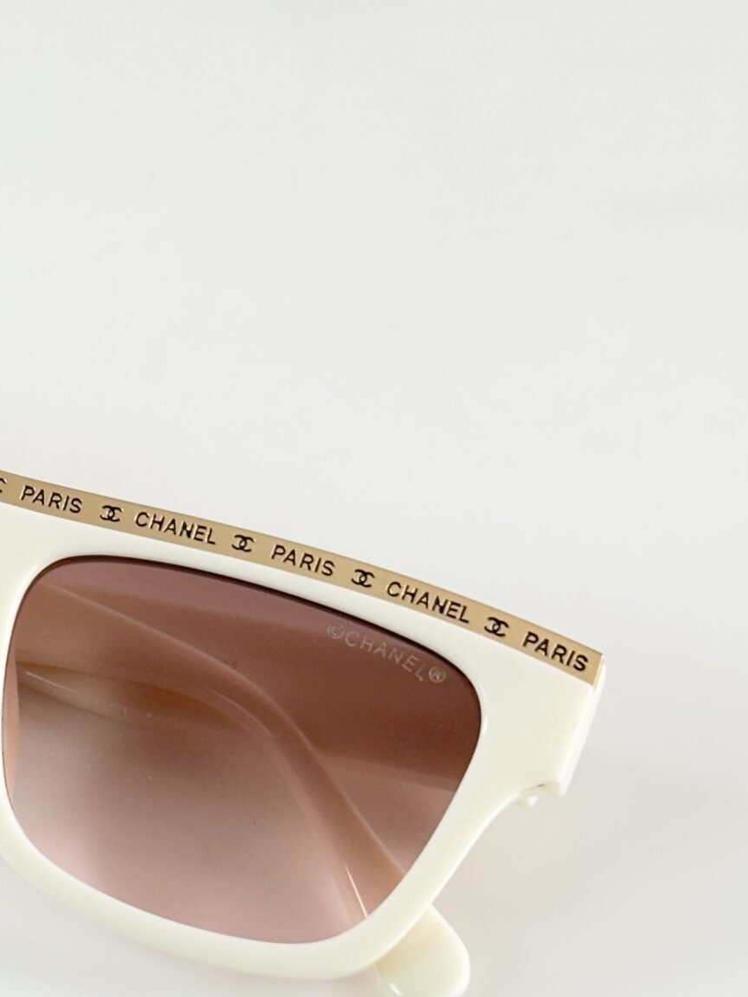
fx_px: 3055
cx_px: -67
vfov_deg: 18.5
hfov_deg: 13.7
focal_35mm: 106
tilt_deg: -46.0
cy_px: 626
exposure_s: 1/100
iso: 50
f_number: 1.78
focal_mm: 6.86
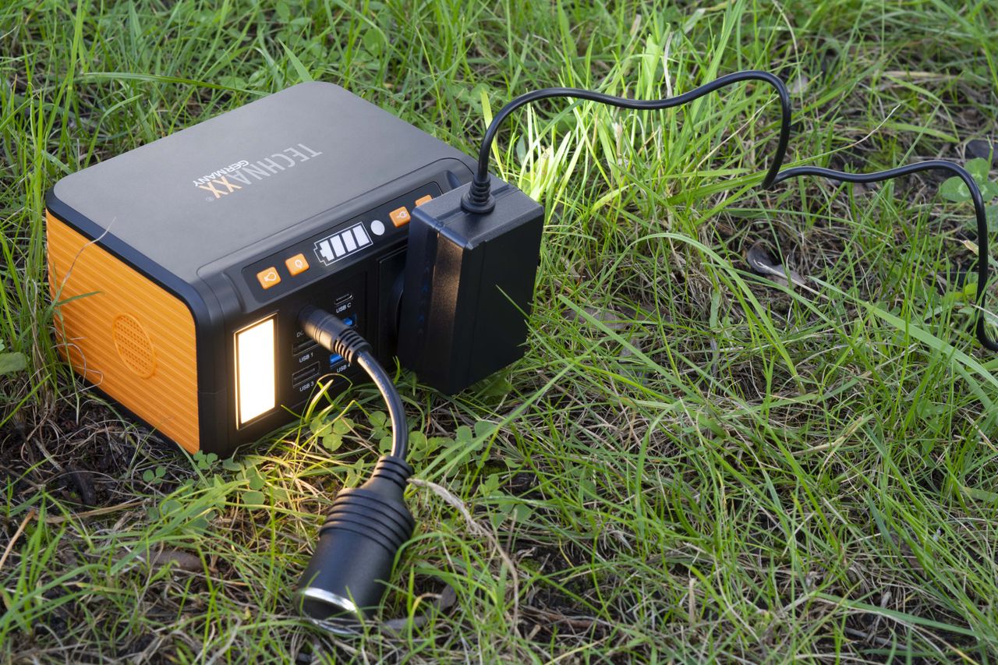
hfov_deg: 24.6
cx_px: 499
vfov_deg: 16.5
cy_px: 332
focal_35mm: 82
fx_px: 2287
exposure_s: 1/50
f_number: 9
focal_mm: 55
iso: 320
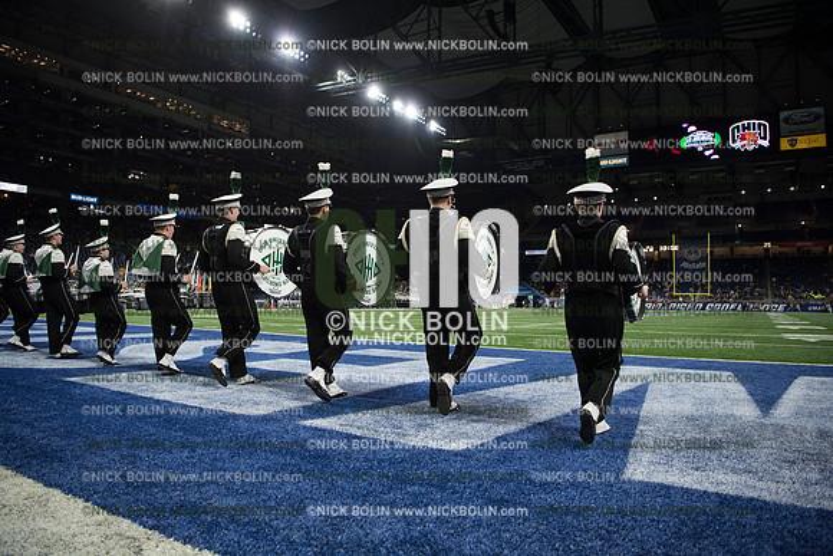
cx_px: 416
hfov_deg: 73.7
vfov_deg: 53.2
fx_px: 555
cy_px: 278
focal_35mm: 24
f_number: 2.8
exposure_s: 1/1250
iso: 1250
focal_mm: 24
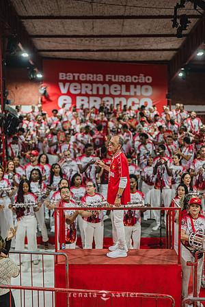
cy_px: 154
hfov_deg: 27.0
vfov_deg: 39.6
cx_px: 102
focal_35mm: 50
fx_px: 427
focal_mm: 50
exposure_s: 1/400
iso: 800
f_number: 1.2
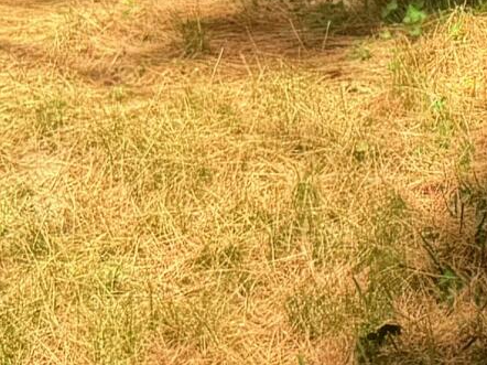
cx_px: 964
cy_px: 107
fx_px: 2292
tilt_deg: -22.0
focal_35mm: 163
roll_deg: -1.0
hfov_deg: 11.1
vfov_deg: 9.1
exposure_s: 1/1653
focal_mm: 6.76
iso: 80
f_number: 1.78
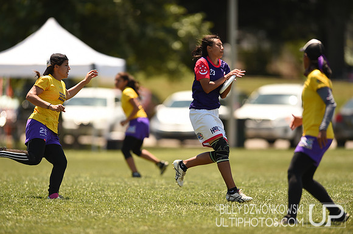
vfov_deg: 3.4
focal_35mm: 400
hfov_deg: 5.2
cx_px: 176
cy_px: 117
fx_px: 3917
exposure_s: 1/1000
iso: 100
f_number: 2.8
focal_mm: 400
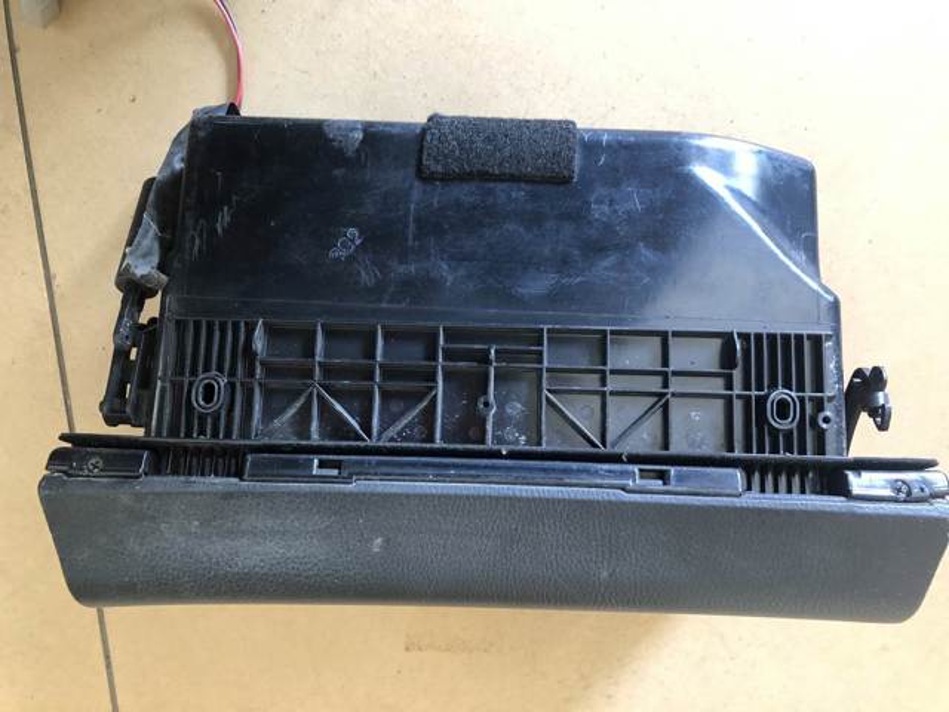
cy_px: 356
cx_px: 474
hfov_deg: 63.4
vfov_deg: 49.7
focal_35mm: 28
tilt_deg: -75.7
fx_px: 768
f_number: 1.8
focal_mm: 4
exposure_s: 1/15
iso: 80
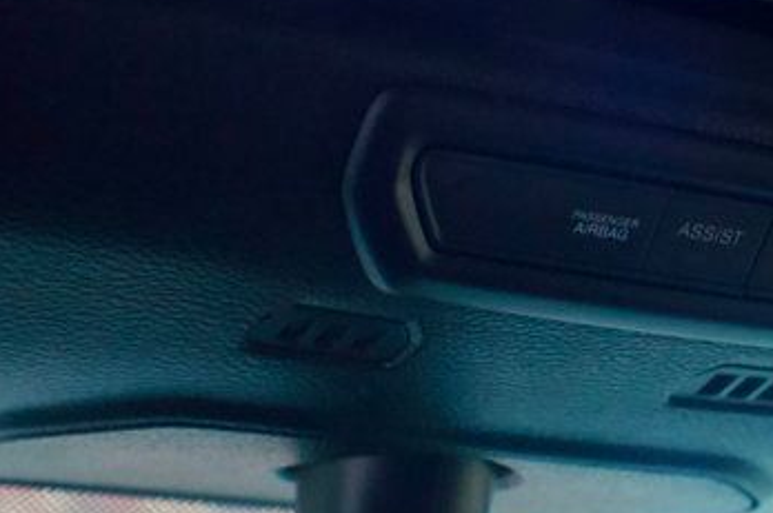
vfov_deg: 9.9
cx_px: 671
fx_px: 2959
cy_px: 225
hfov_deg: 14.8
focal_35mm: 138
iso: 2500
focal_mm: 50
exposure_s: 1/160
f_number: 6.3
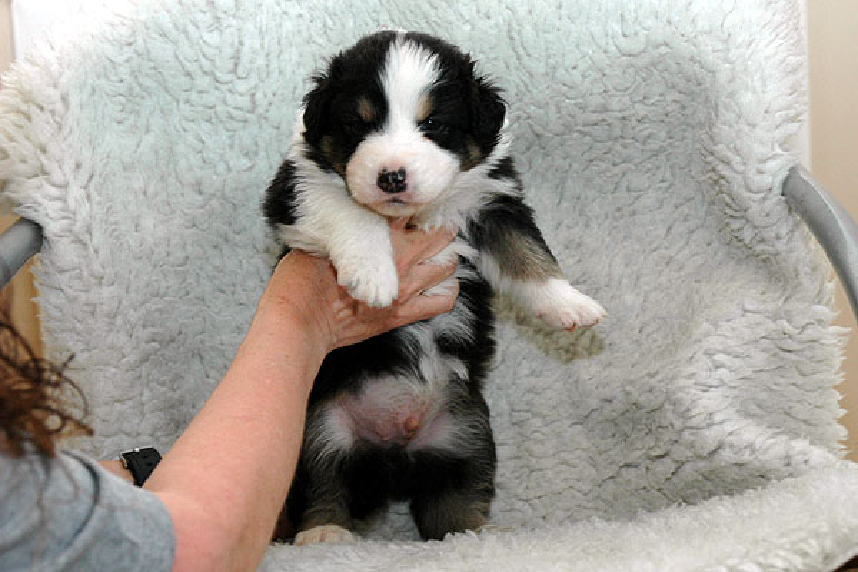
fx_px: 1609
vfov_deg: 20.2
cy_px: 286
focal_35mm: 68
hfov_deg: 29.9
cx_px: 429
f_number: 5
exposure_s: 1/60
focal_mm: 45
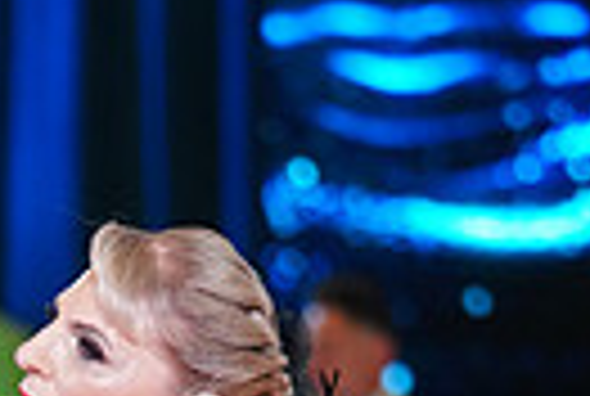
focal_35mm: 508
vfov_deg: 2.7
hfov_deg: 4.0
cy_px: 1017
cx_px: -106
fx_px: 8345
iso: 2000
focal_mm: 115
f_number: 2.8
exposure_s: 1/400
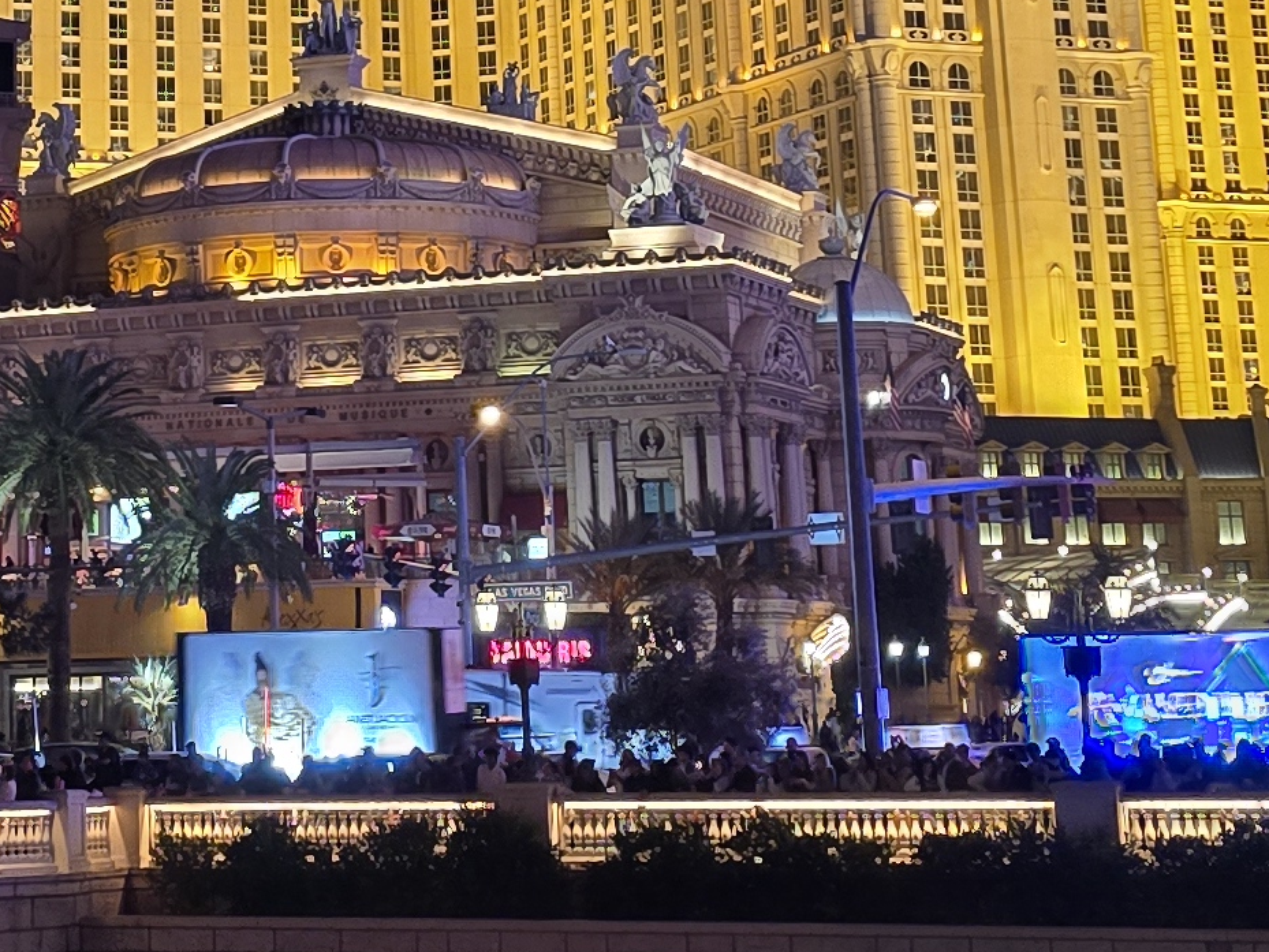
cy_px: -219
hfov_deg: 19.5
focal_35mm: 99
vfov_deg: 14.4
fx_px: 3630
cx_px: 161
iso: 500
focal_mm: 6.3
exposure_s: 1/31
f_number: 1.7
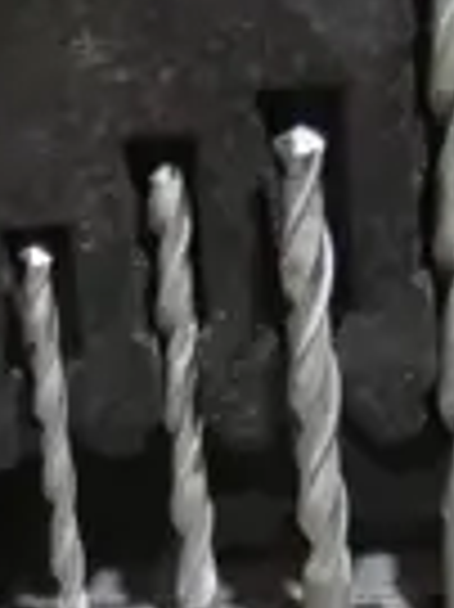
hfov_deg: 4.6
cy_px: 1747
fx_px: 5587
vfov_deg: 5.8
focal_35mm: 319
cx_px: -607
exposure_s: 1/60
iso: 1000
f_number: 4.6
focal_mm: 21
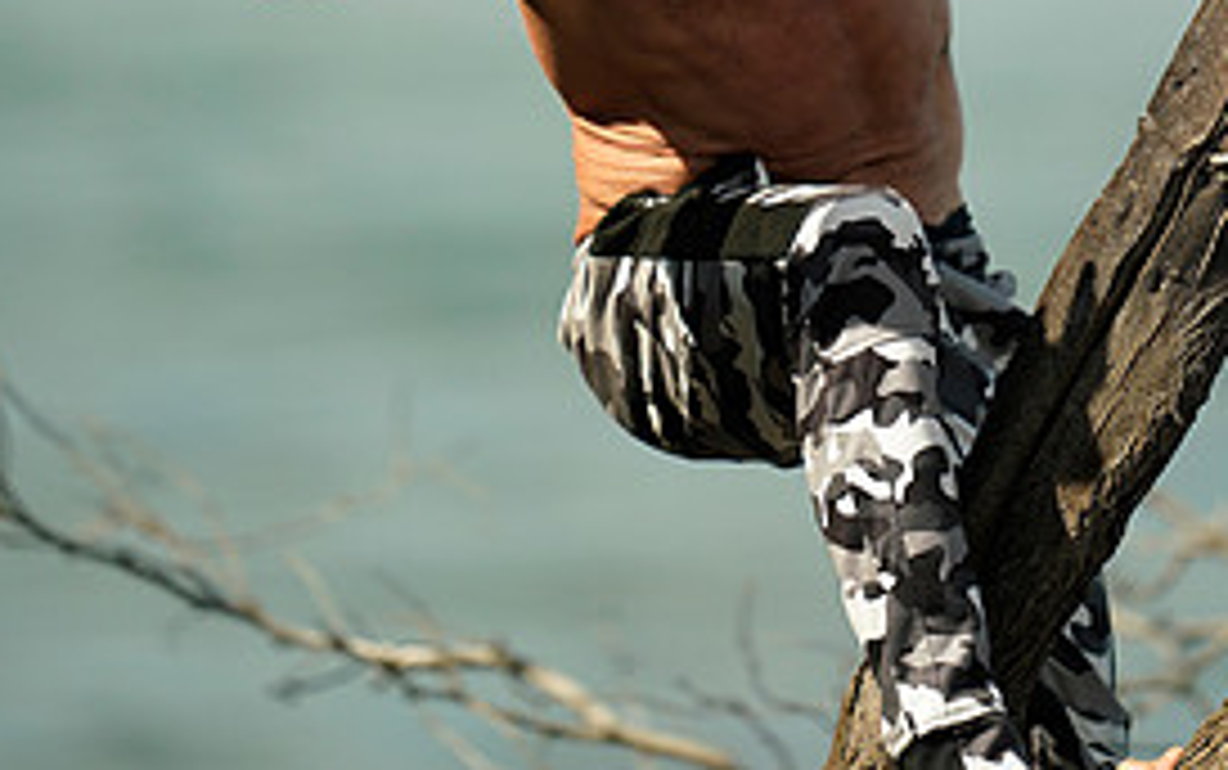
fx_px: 22504
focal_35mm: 672
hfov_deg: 3.1
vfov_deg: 2.0
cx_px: 625
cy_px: -230
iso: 320
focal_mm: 400
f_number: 2.8
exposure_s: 1/1250
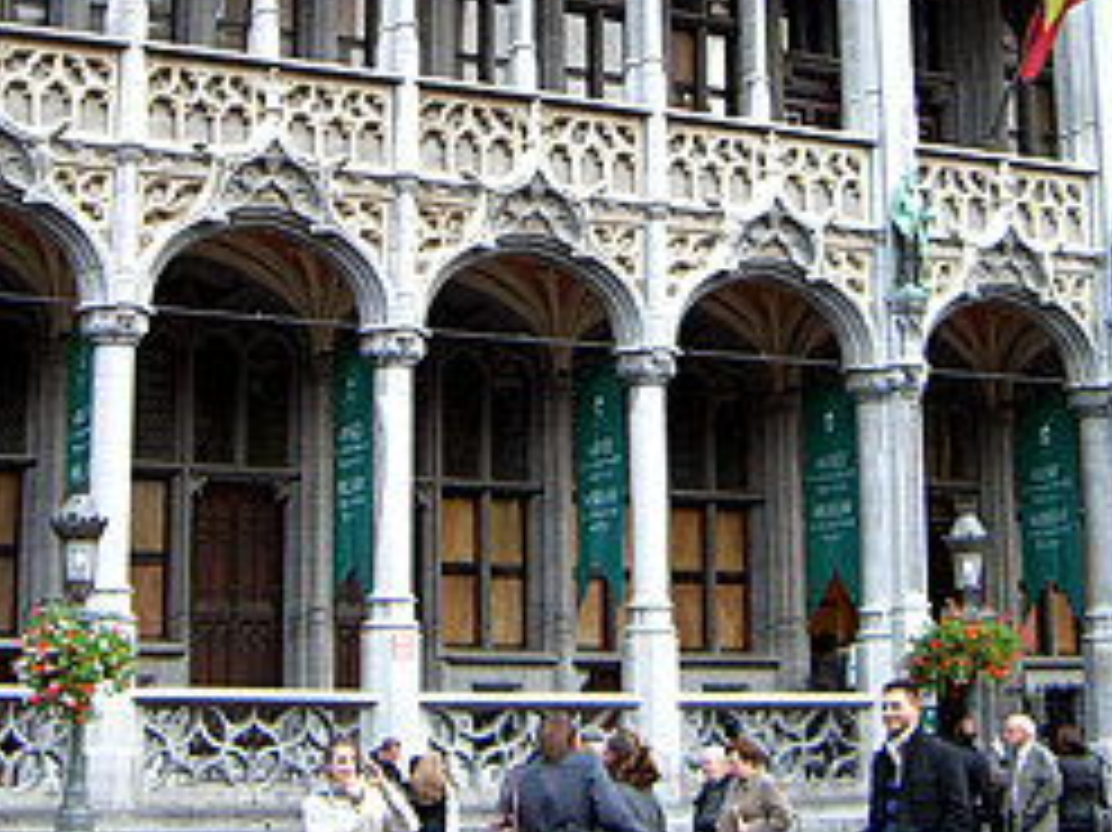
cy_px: 92
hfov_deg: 25.3
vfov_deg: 18.8
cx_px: 617
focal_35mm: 77
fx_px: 2472
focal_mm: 6.2
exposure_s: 1/160
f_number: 2.7
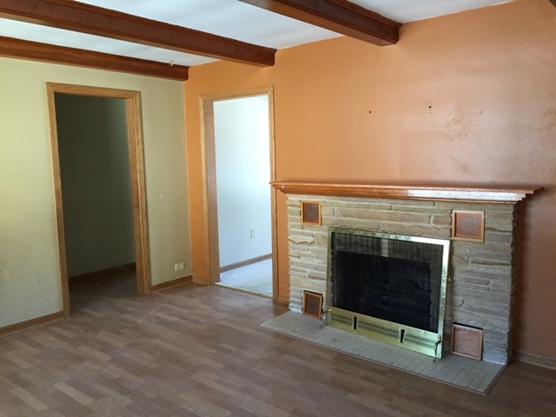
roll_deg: +2.3
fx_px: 466
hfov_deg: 61.7
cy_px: 208
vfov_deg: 48.2
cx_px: 278
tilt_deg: -4.4
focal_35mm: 29
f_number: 2.2
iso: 50
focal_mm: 4.15
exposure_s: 1/30
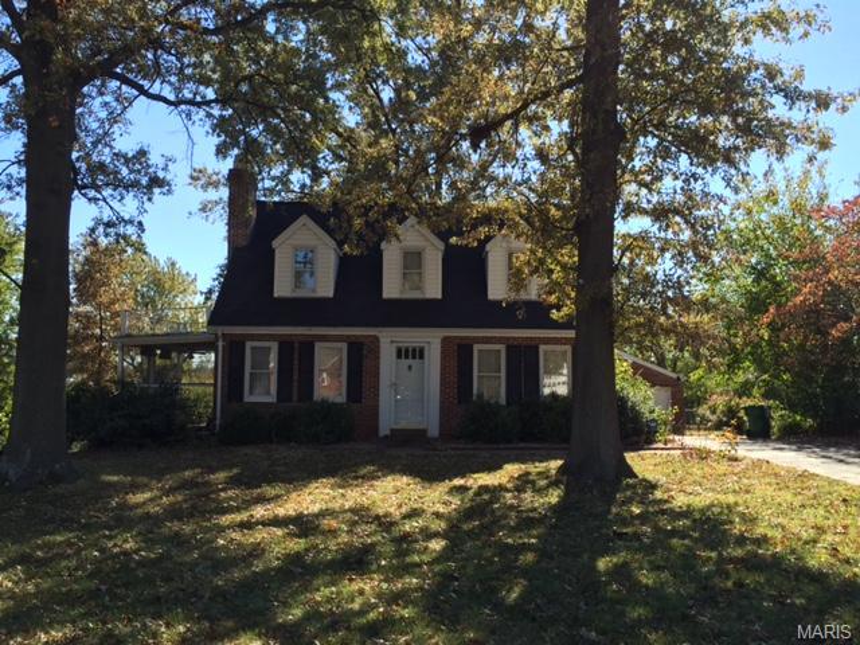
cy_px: 322
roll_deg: -0.5
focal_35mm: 29
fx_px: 720
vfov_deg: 48.2
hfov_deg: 61.7
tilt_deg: +3.5
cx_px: 430
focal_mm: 4.15
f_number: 2.2
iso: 32
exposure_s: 1/732
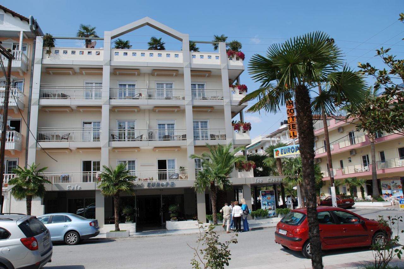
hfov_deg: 67.4
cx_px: 202
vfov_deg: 47.9
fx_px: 303
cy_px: 134
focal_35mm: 27
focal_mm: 18
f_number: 7.1
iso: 100
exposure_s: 1/200
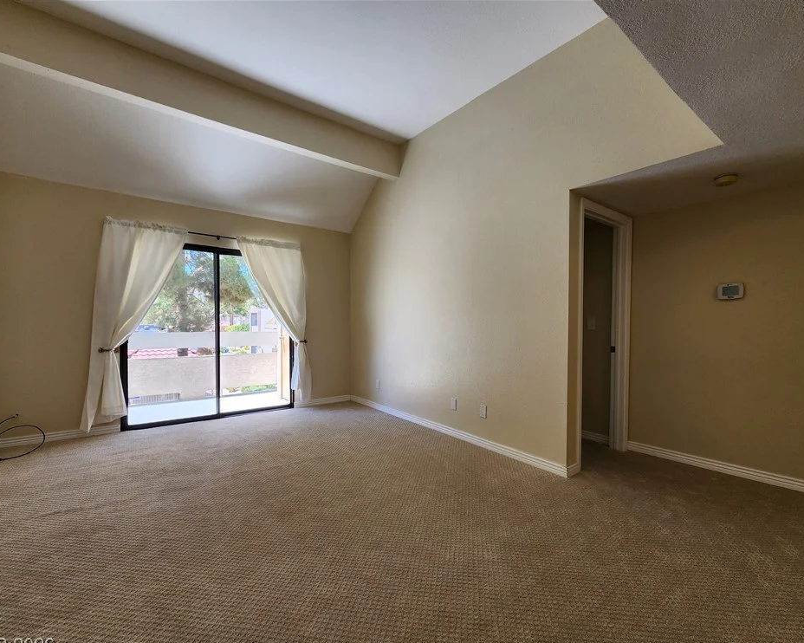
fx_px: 333
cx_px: 411
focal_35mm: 14
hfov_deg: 100.7
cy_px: 332
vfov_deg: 87.9
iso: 64
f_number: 2.2
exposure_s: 1/120
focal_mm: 2.2
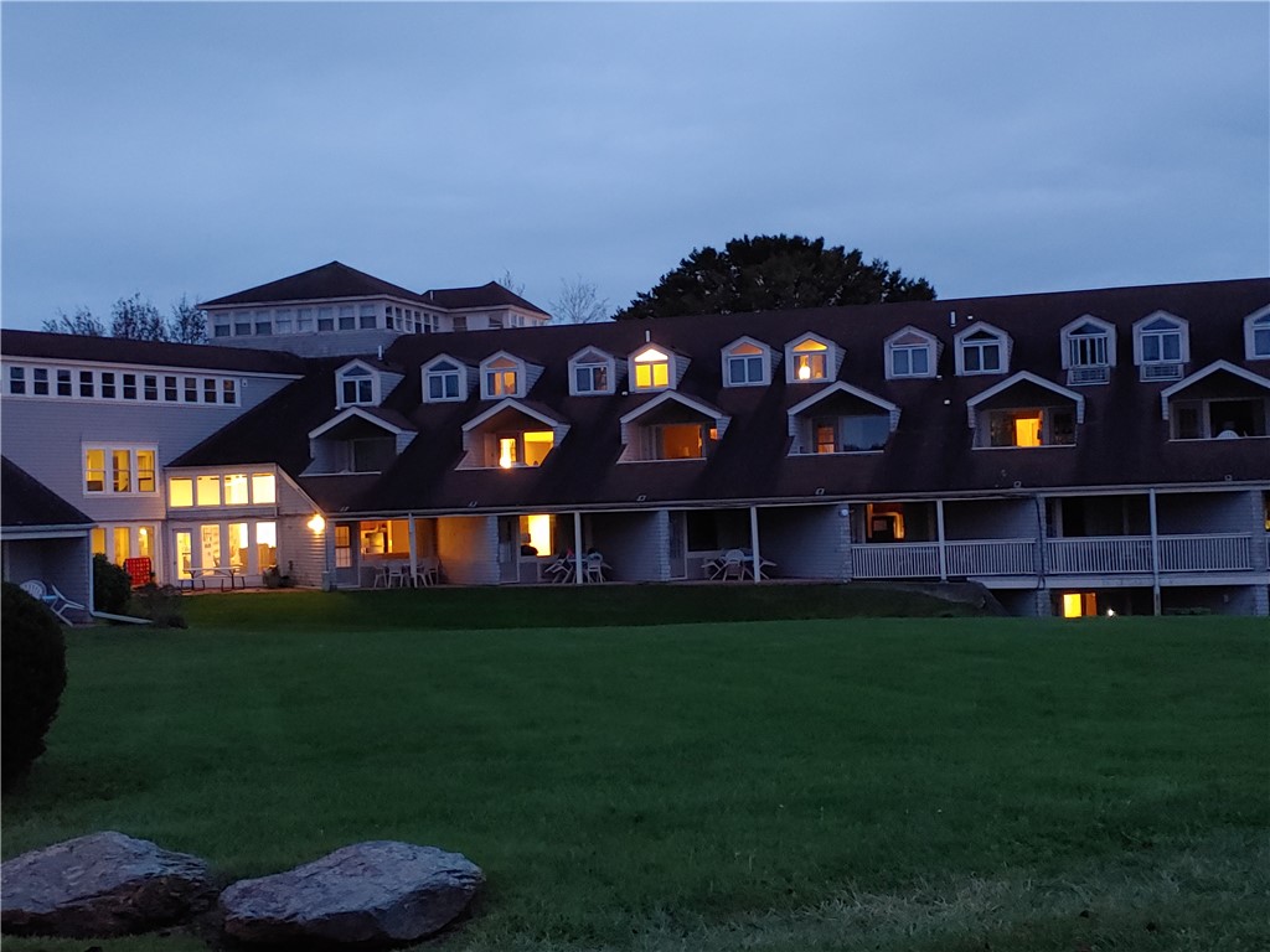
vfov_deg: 32.2
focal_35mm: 45
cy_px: 476
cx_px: 635
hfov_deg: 42.1
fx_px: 1651
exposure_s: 1/10
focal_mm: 4.23
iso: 500
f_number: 1.5
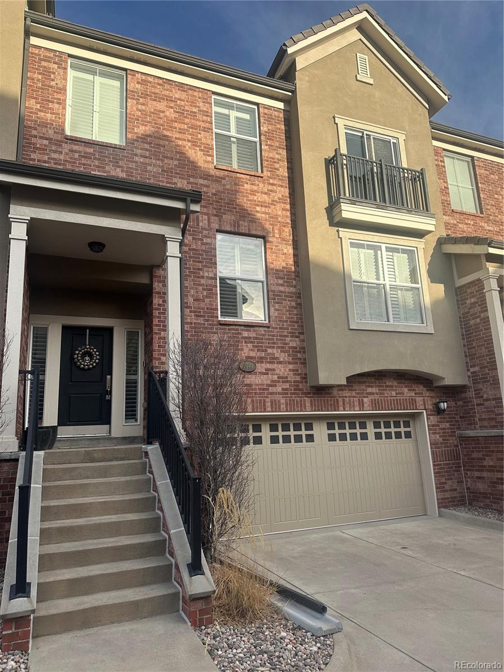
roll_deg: +3.0
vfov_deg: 71.6
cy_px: 336
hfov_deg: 56.8
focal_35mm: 24
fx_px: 466
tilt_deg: +13.3
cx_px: 252
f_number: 1.78
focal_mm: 6.86
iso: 80
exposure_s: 1/1812
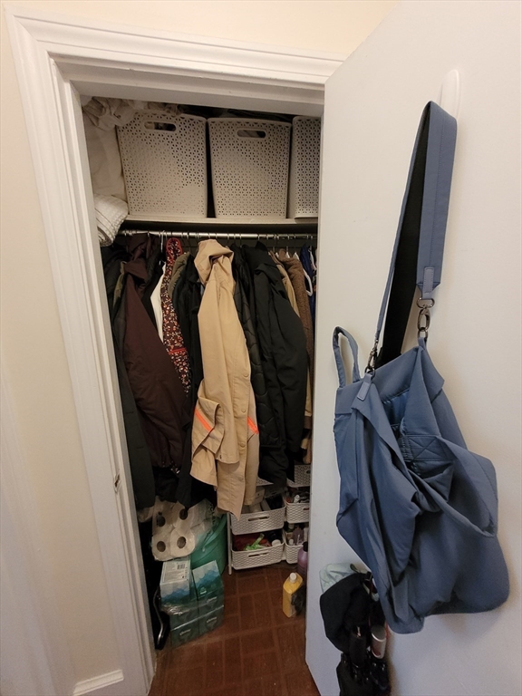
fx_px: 261
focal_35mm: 13
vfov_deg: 106.2
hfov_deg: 89.9
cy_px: 348
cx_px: 261
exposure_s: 1/60
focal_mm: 1.74
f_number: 2.2
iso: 320
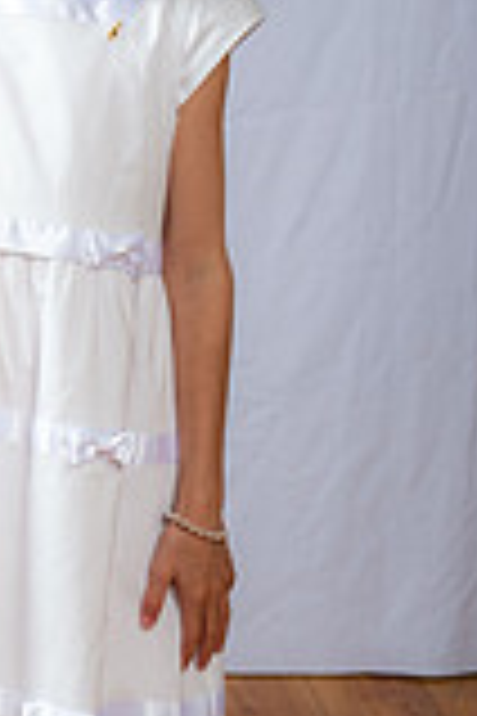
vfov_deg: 15.1
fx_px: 2703
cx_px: 25
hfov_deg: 10.0
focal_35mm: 136
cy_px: 396
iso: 250
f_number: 6.3
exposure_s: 1/200
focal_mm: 48
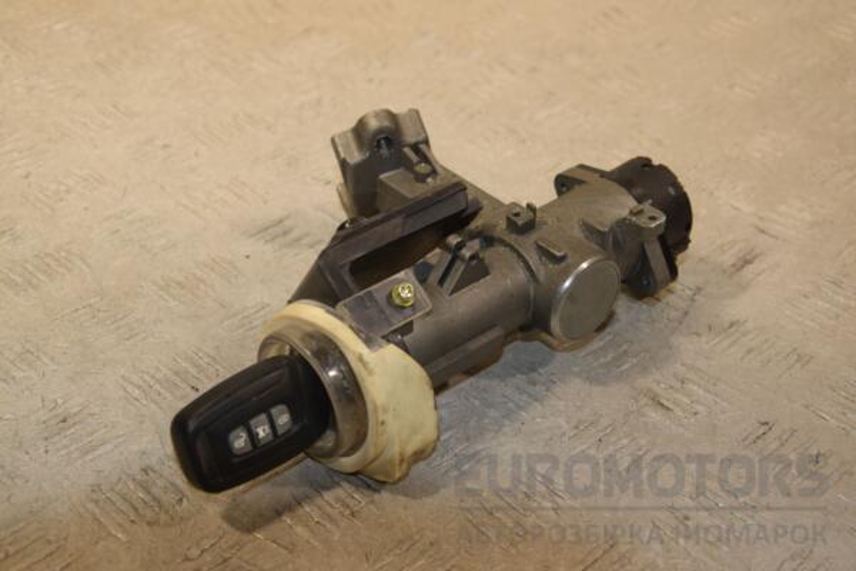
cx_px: 428
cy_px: 286
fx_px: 1498
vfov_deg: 21.6
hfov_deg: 31.9
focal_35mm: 63
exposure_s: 1/200
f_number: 7.1
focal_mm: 42
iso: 800
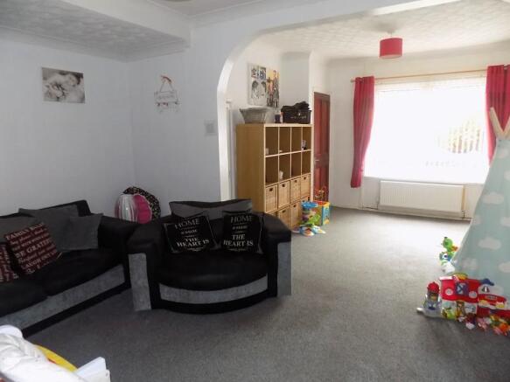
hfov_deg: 73.9
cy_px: 191
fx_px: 339
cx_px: 255
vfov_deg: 58.9
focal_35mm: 23
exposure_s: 1/30
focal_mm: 4
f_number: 3.1
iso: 360
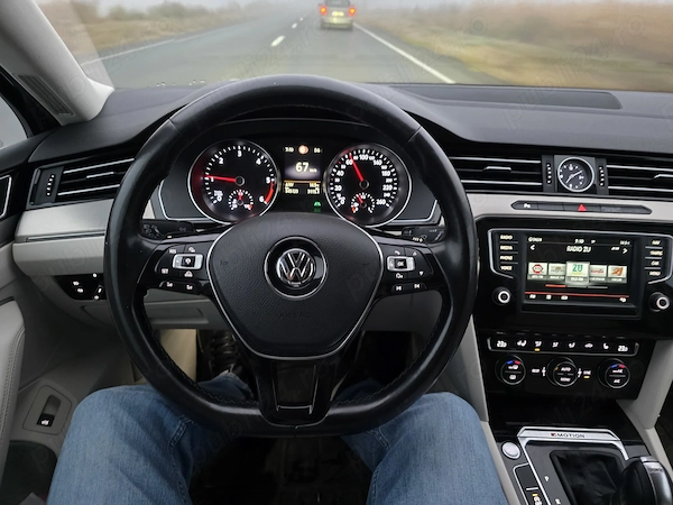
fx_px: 447
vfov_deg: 58.9
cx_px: 336
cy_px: 252
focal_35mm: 23
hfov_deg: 73.9
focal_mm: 6.3
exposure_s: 1/20
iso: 1250
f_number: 1.7
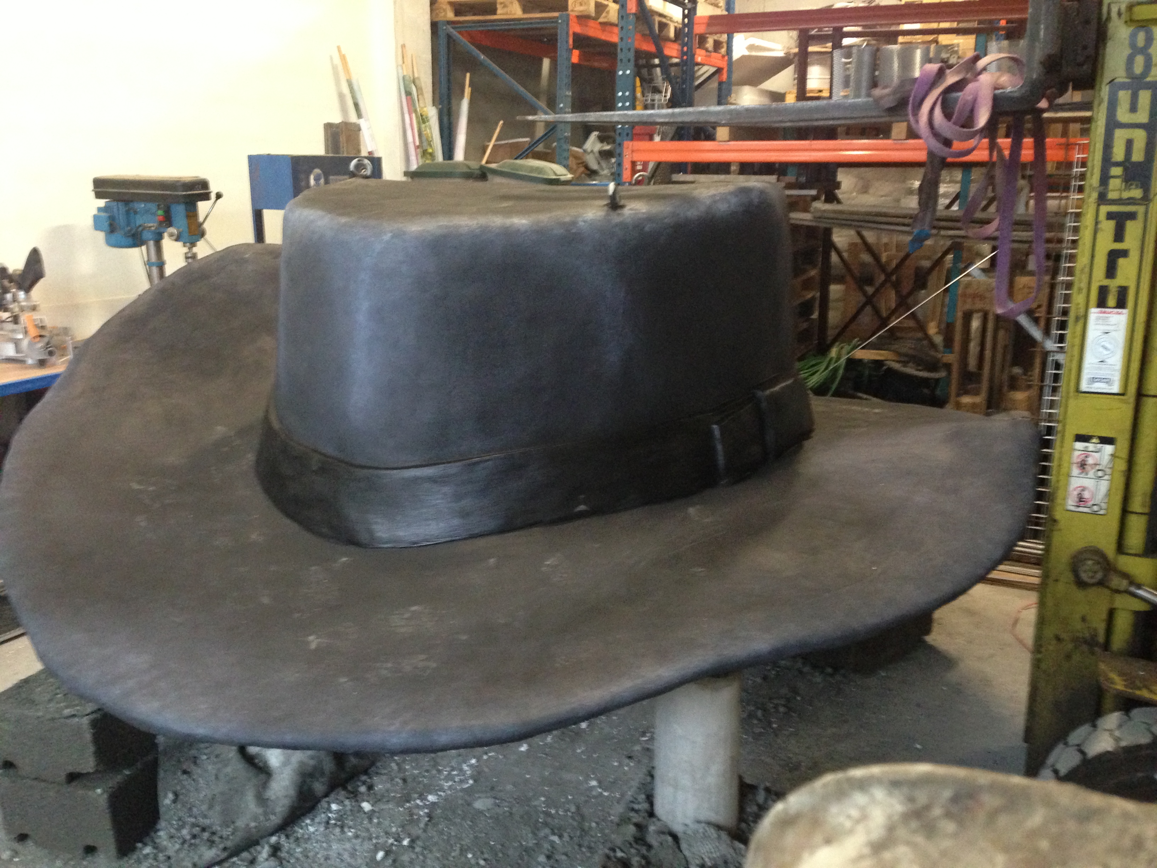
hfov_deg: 55.4
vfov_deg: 42.9
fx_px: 1103
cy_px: 434
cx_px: 578
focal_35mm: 33
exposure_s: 1/17
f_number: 2.4
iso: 400
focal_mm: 4.13
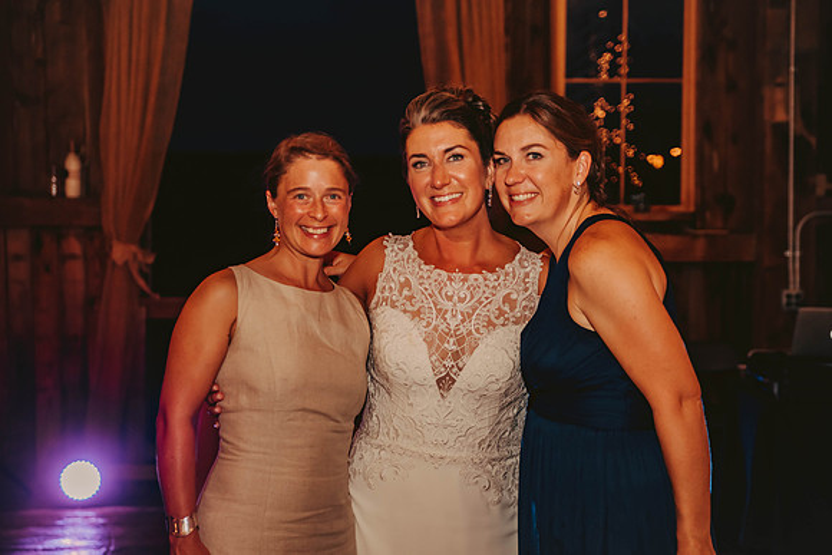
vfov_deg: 22.6
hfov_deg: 33.4
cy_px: 278
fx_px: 1387
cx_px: 416
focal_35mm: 60
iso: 1250
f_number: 2.8
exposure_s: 1/125
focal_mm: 60
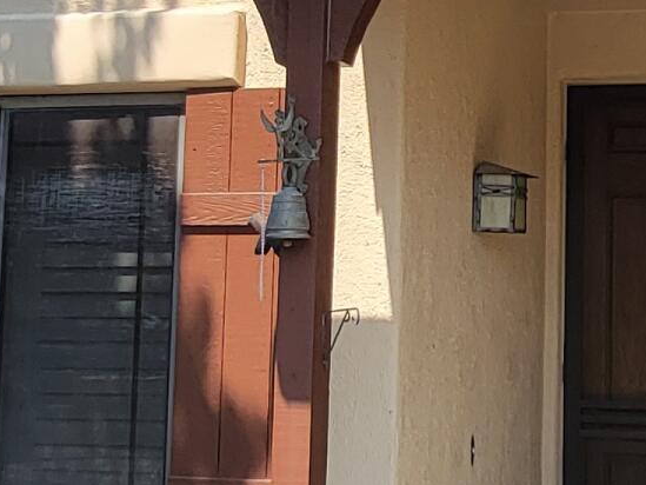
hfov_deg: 26.7
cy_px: 128
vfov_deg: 20.6
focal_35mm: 71
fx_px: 1325
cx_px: 546
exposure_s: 1/763
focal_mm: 2.2
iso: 50
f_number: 2.2
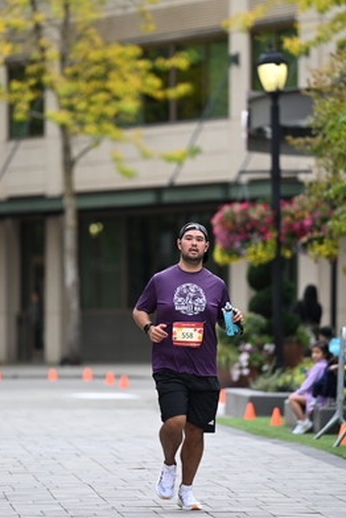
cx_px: 150
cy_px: 250
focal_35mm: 280
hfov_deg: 4.9
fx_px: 4036
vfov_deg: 7.4
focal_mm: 200
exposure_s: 1/2500
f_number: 2.8
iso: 640
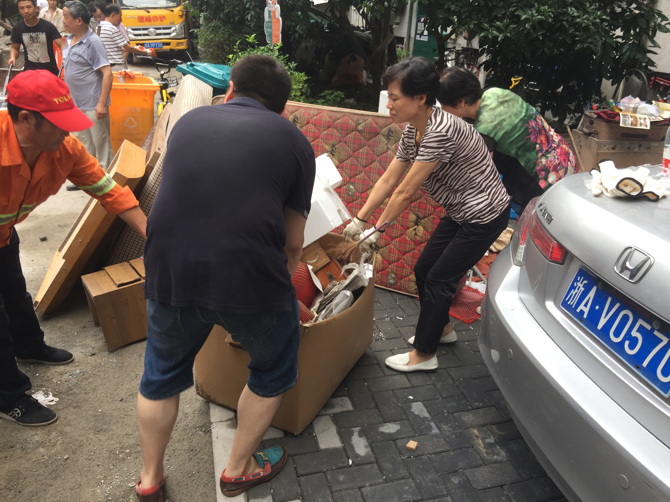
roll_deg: -6.4
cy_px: 251
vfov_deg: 48.2
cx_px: 335
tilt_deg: -22.1
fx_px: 561
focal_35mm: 29
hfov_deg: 61.7
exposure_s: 1/121
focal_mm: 4.15
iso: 32
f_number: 2.2
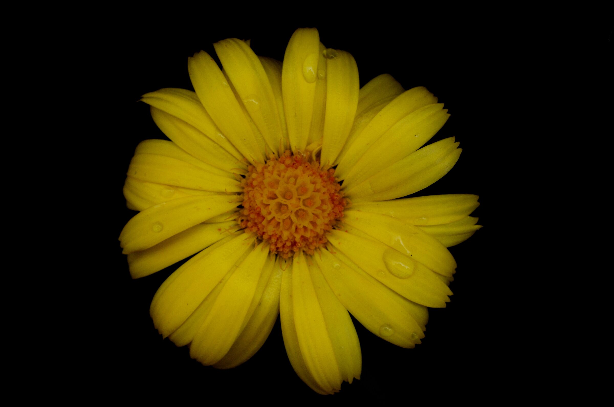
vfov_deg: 8.7
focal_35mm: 158
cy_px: 204
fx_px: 2681
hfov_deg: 13.1
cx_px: 307
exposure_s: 1/400
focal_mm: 105
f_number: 14
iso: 800
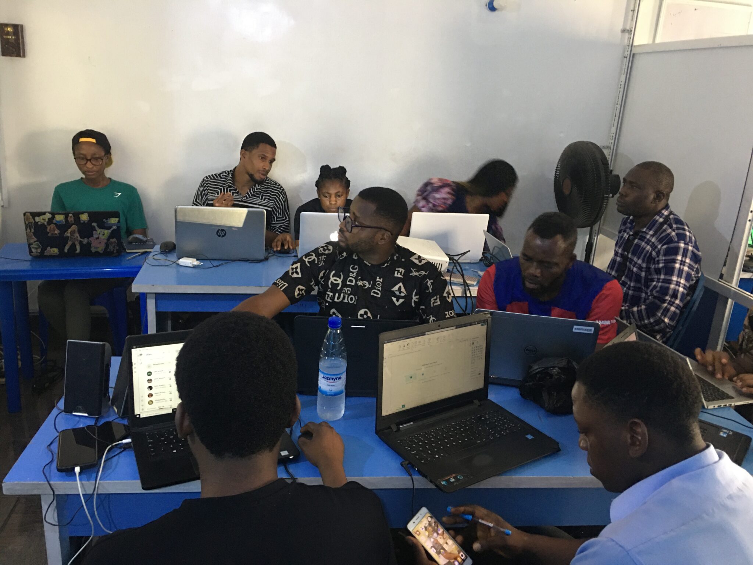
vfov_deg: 48.2
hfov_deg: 61.7
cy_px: 282
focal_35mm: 29
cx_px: 376
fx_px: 631
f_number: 2.2
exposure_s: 1/4
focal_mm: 4.15
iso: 100
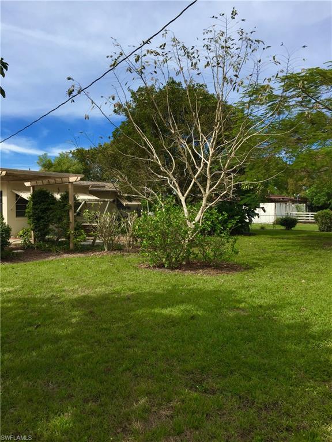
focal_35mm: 29
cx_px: 166
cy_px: 221
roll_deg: +0.4
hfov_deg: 48.2
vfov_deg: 61.7
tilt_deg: -0.9
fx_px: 371
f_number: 2.2
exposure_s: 1/1883
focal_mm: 4.15
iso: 32
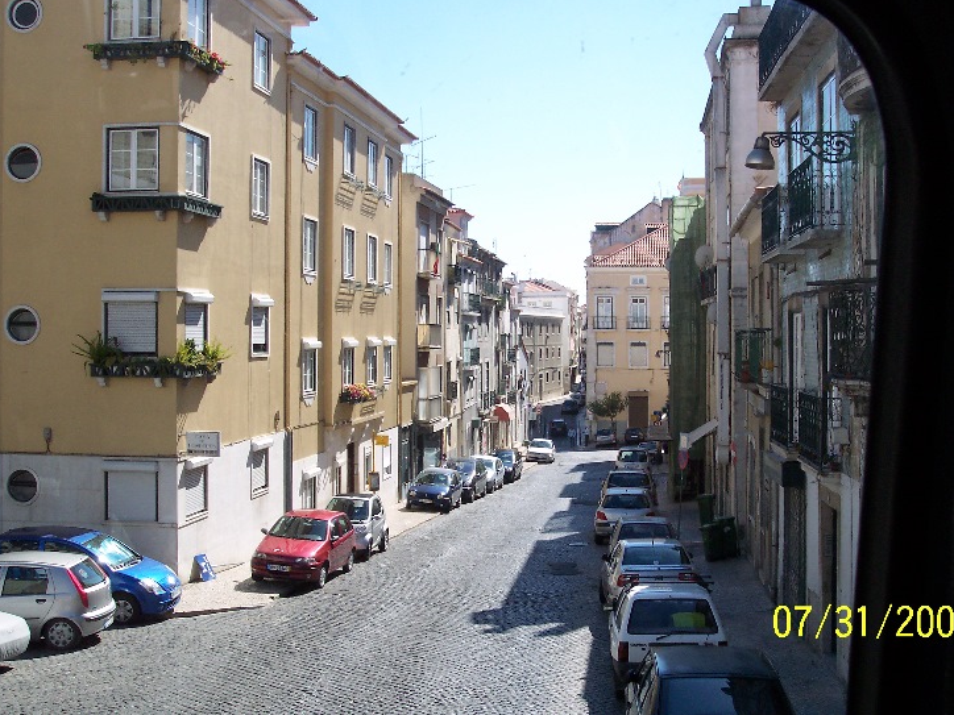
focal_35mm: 42
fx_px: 1157
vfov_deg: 34.3
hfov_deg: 44.8
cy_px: 325
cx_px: 502
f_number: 4.8
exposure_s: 1/500
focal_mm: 8
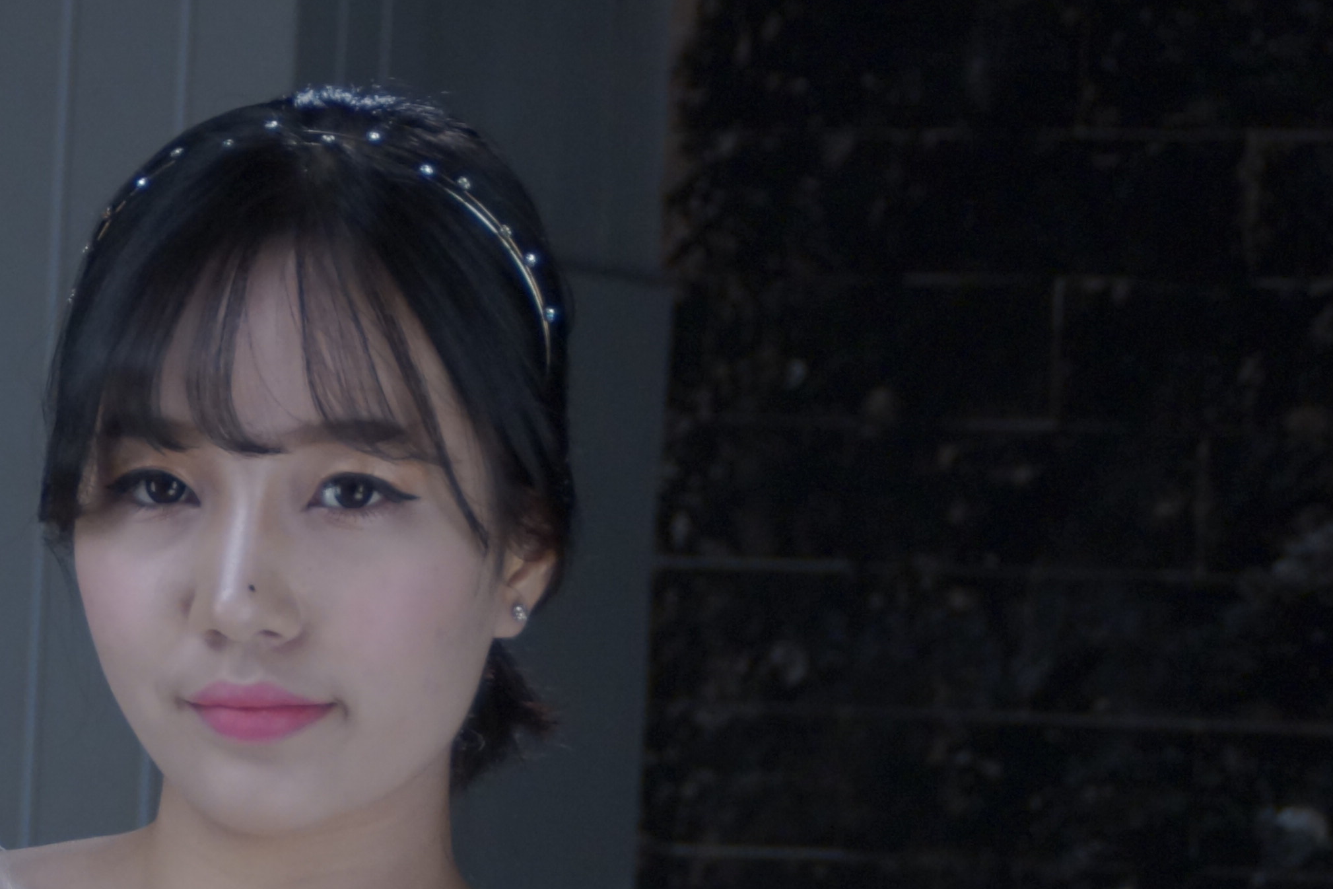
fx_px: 11552
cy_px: 873
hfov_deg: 6.6
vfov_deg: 4.4
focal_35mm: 312
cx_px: -349
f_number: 5.6
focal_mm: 70
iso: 400
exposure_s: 1/200
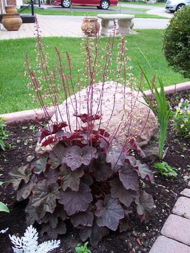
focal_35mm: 38
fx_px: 278
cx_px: 95
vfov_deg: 49.0
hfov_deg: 37.7
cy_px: 126
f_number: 2.8
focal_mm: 8
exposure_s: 1/180
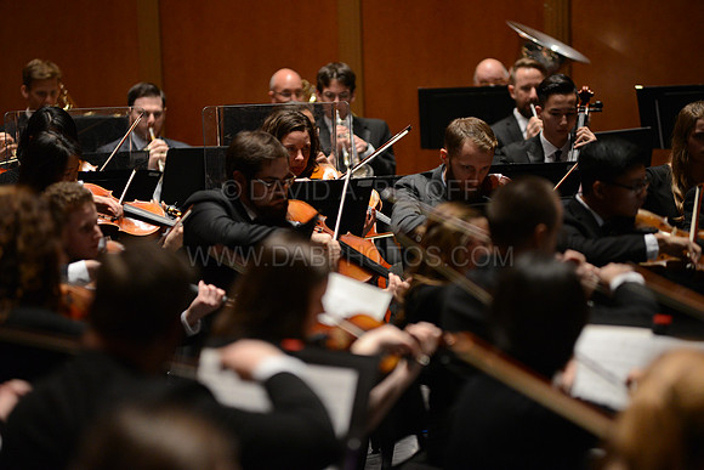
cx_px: 352
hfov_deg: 10.3
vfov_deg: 6.9
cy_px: 235
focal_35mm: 200
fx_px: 3912
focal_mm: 200
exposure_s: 1/250
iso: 3200
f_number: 2.8
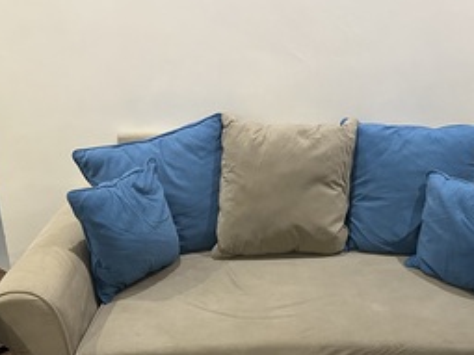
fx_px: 589
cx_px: 289
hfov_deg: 43.6
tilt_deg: -23.7
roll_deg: -0.8
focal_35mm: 43
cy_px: 243
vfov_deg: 33.2
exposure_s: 1/60
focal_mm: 6.86
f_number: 1.78
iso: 640
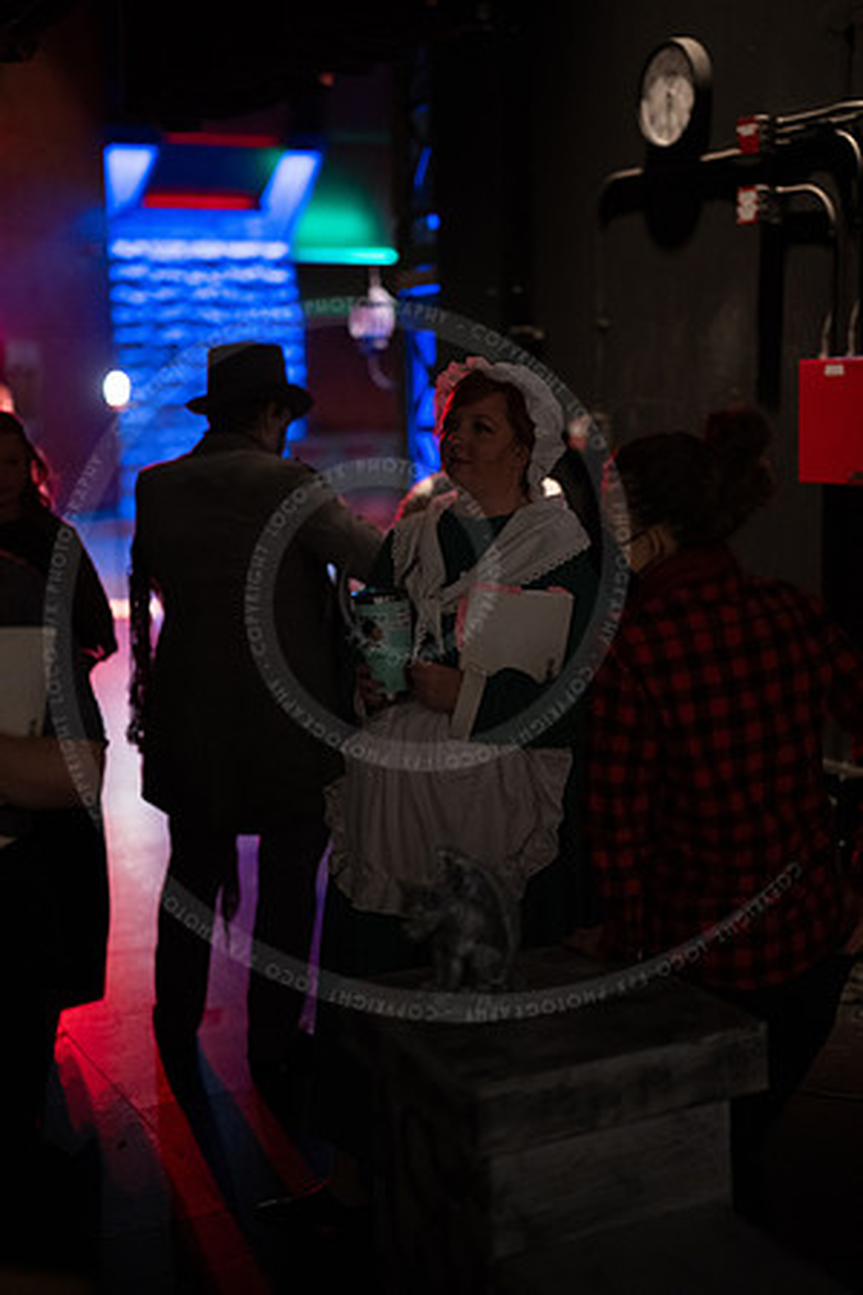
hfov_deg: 27.0
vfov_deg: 39.6
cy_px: 648
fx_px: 1798
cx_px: 432
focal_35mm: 50
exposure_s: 1/200
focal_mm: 50
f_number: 1.2
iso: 4000
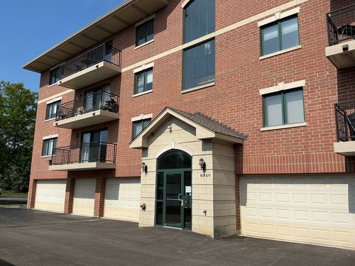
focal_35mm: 29
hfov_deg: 61.7
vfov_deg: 48.2
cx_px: 178
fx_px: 297
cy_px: 133
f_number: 1.8
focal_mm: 3
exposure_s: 1/2801
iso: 25
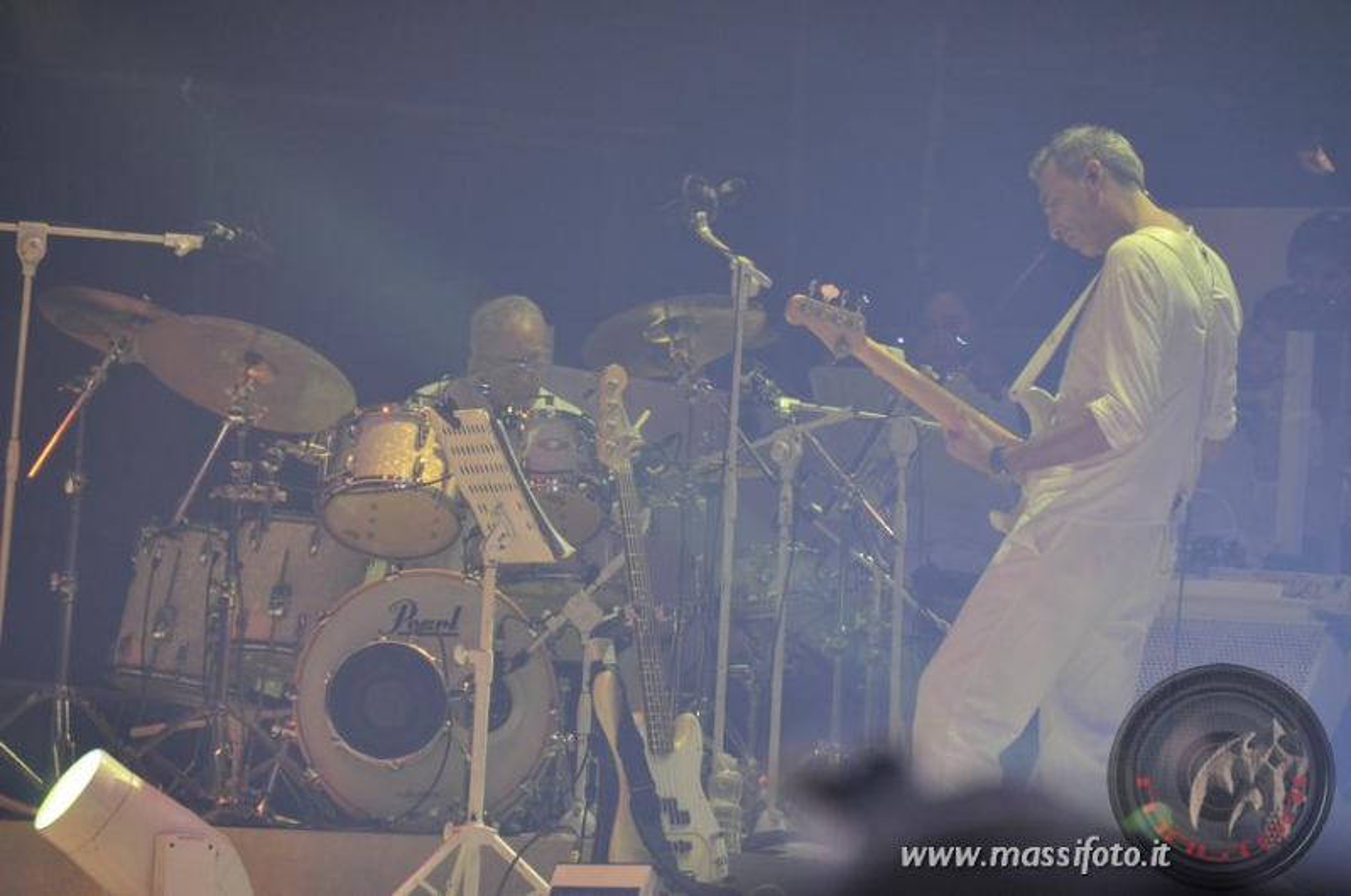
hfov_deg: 6.9
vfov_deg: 4.6
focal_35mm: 300
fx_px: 11242
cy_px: 448
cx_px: 676
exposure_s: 1/180
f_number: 5.6
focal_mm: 200
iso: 800
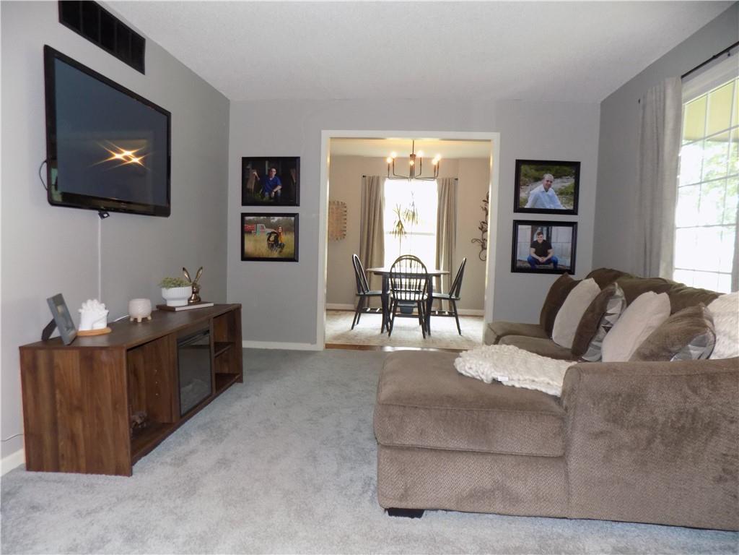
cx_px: 370
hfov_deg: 73.9
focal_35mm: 23
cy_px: 278
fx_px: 491
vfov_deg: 58.9
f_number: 3.1
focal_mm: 4
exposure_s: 1/30
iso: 220
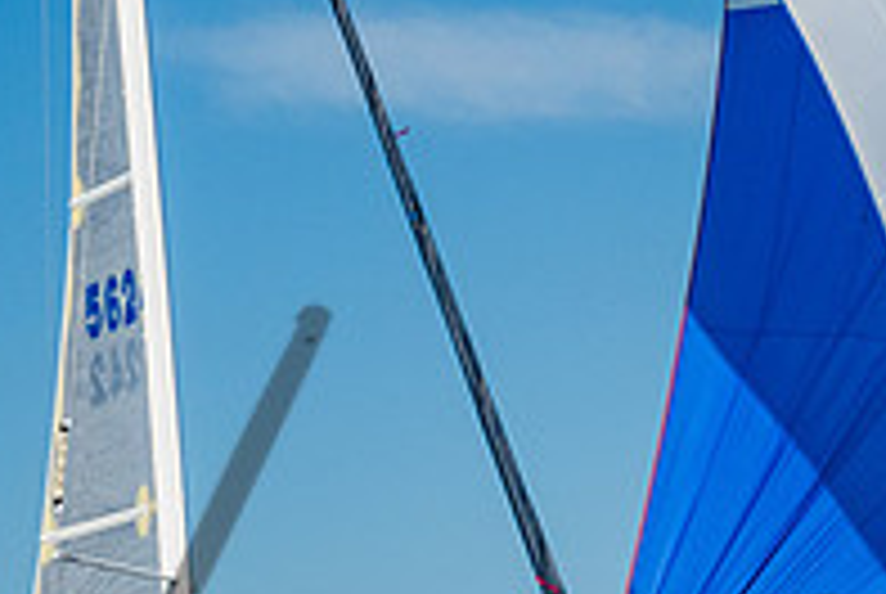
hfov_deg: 6.4
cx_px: 629
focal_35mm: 319
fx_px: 7863
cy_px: 837
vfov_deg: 4.3
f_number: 10
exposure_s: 1/500
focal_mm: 75
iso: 400
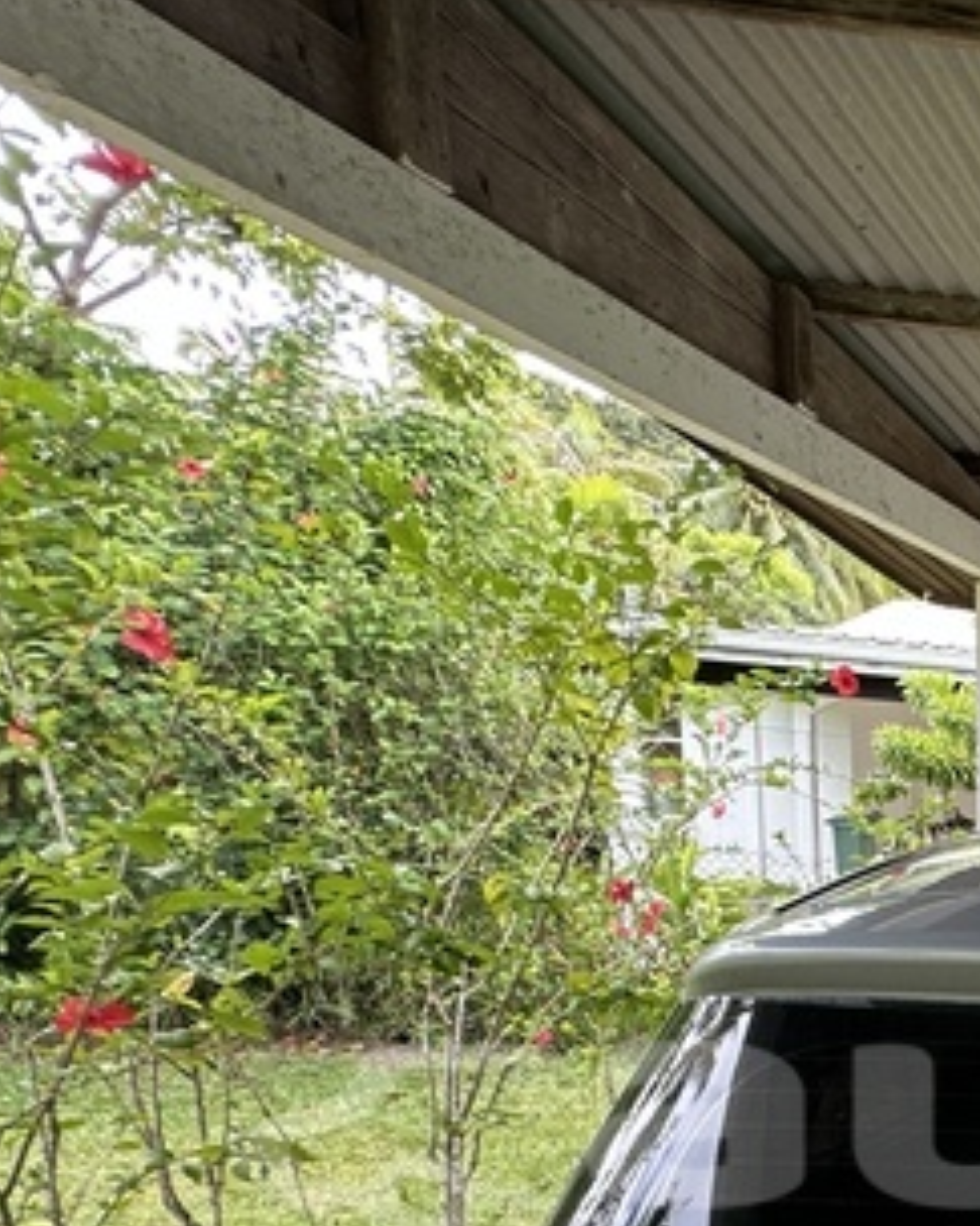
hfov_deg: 26.3
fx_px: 1306
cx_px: 1549
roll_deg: -4.2
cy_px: 1097
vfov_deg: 45.7
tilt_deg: -13.8
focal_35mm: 36
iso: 64
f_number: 2.2
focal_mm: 2.22
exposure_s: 1/99
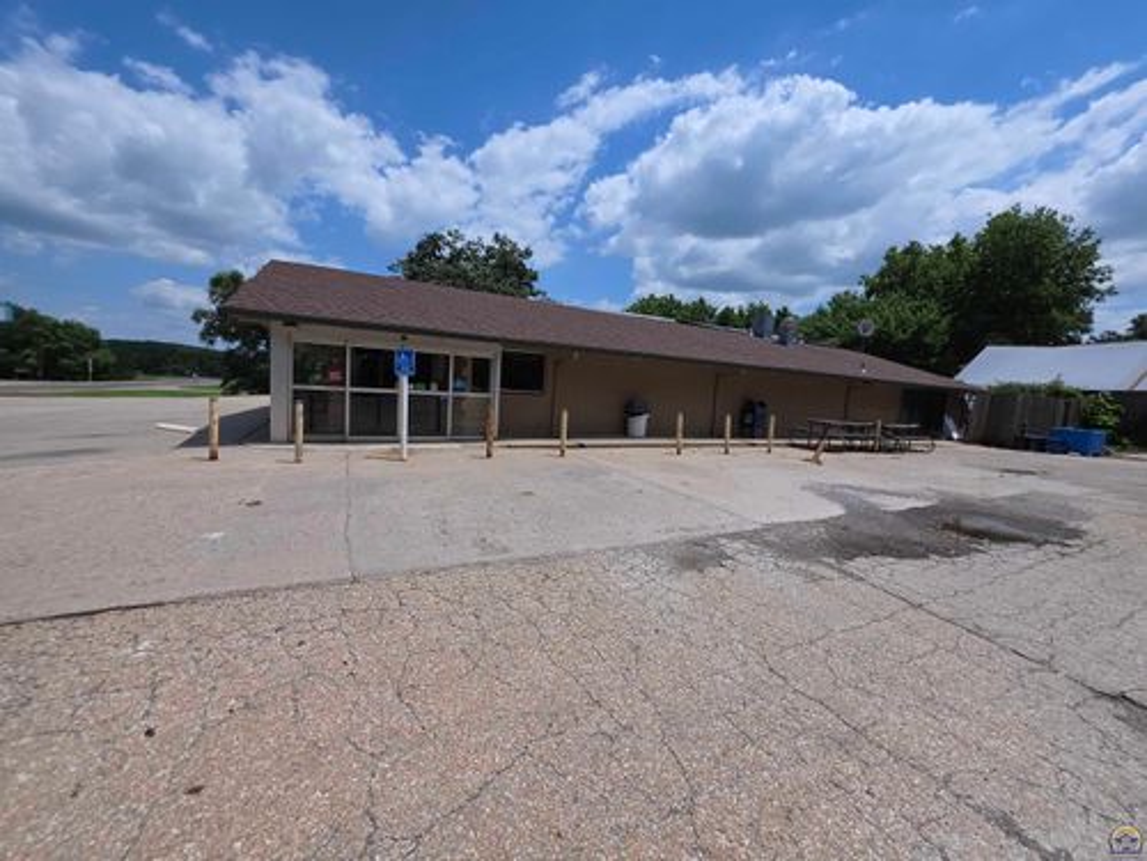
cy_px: 430
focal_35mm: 13
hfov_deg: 106.2
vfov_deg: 89.9
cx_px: 574
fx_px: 431
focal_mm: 2.2
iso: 20
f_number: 1.9
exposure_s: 1/2283
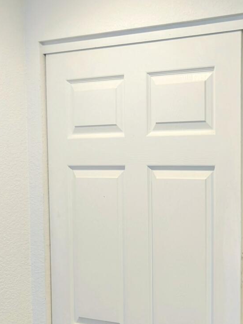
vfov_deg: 25.7
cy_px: 273
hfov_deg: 18.7
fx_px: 693
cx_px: 300
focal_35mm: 74
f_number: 1.8
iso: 69
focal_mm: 4.44
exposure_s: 1/20
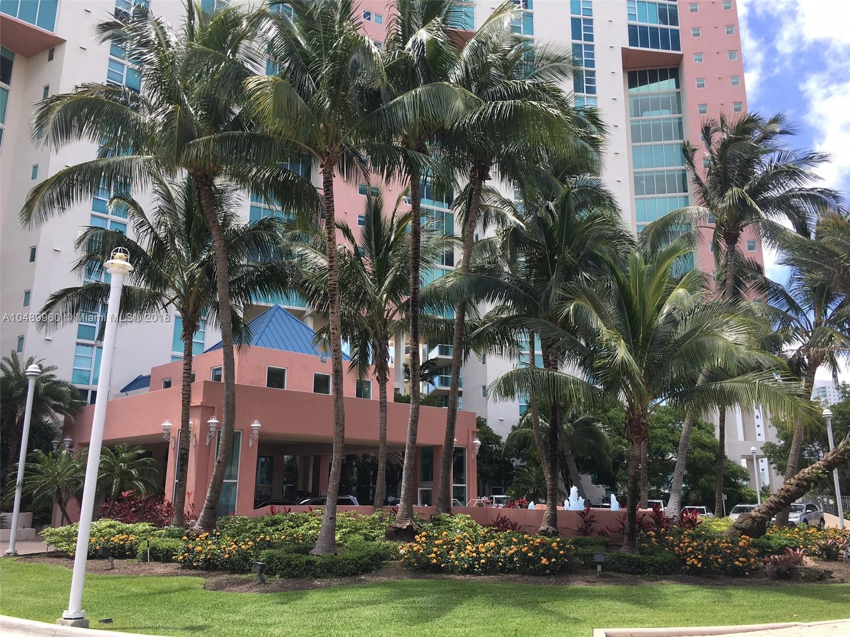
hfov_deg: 61.7
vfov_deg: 48.2
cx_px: 425
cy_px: 318
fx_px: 712
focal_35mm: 29
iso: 25
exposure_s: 1/513
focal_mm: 4.15
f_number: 2.2
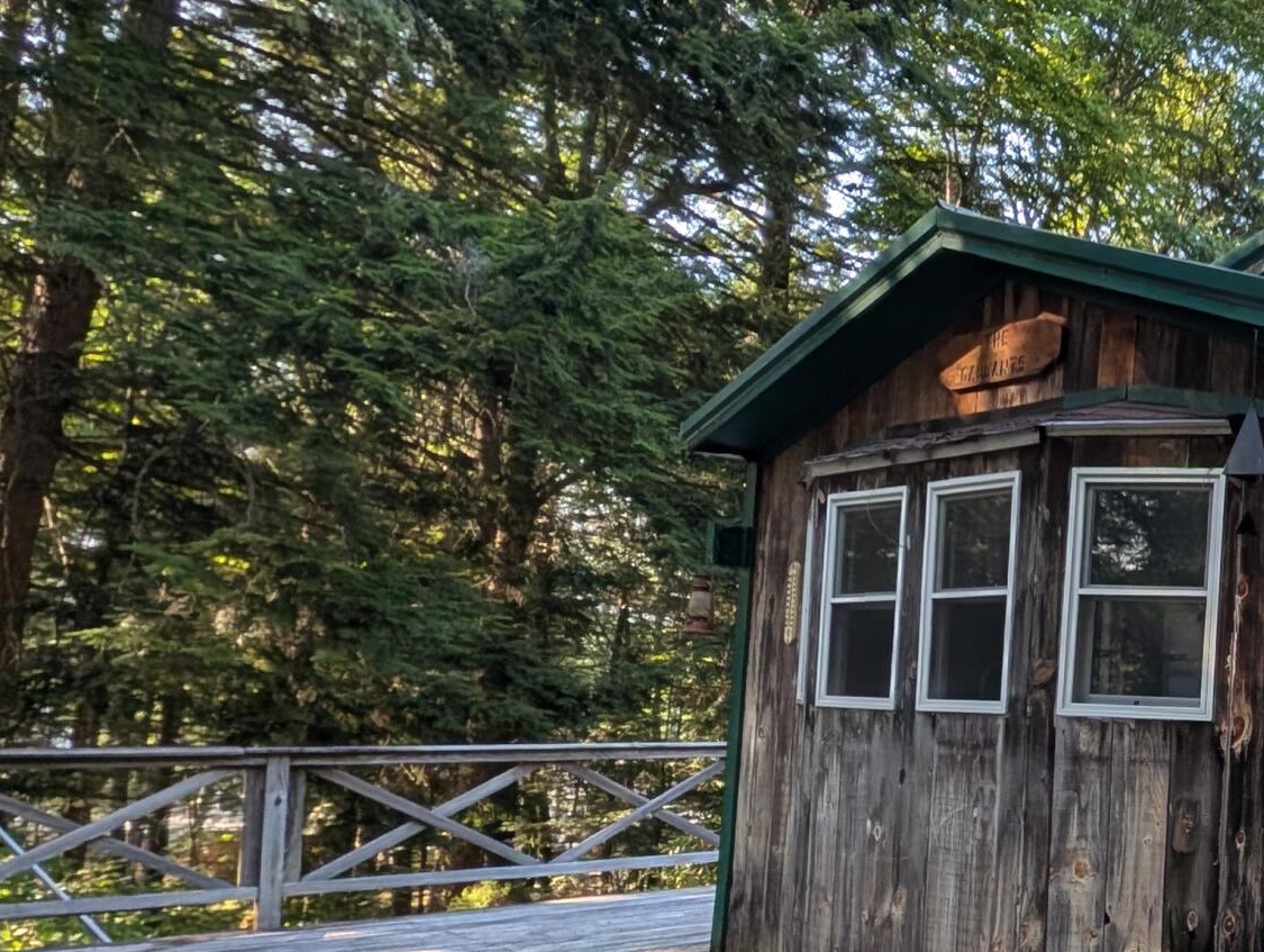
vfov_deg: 43.5
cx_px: 1598
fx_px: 1170
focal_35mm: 32
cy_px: 647
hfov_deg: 37.9
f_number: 1.7
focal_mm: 2.02
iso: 41
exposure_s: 1/208
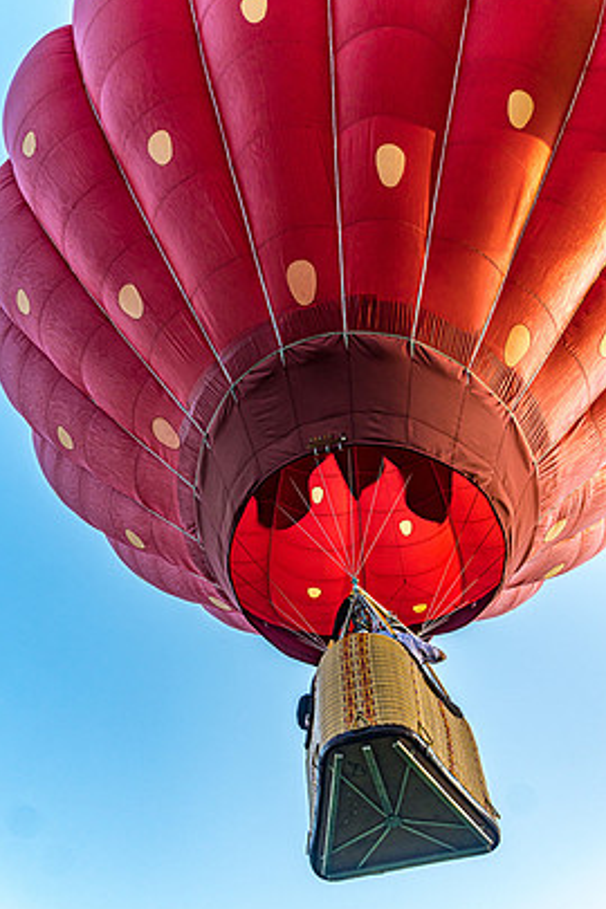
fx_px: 757
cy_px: 474
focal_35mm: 30
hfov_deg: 43.6
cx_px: 283
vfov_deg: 61.9
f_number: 5.6
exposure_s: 1/200
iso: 400
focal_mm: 18
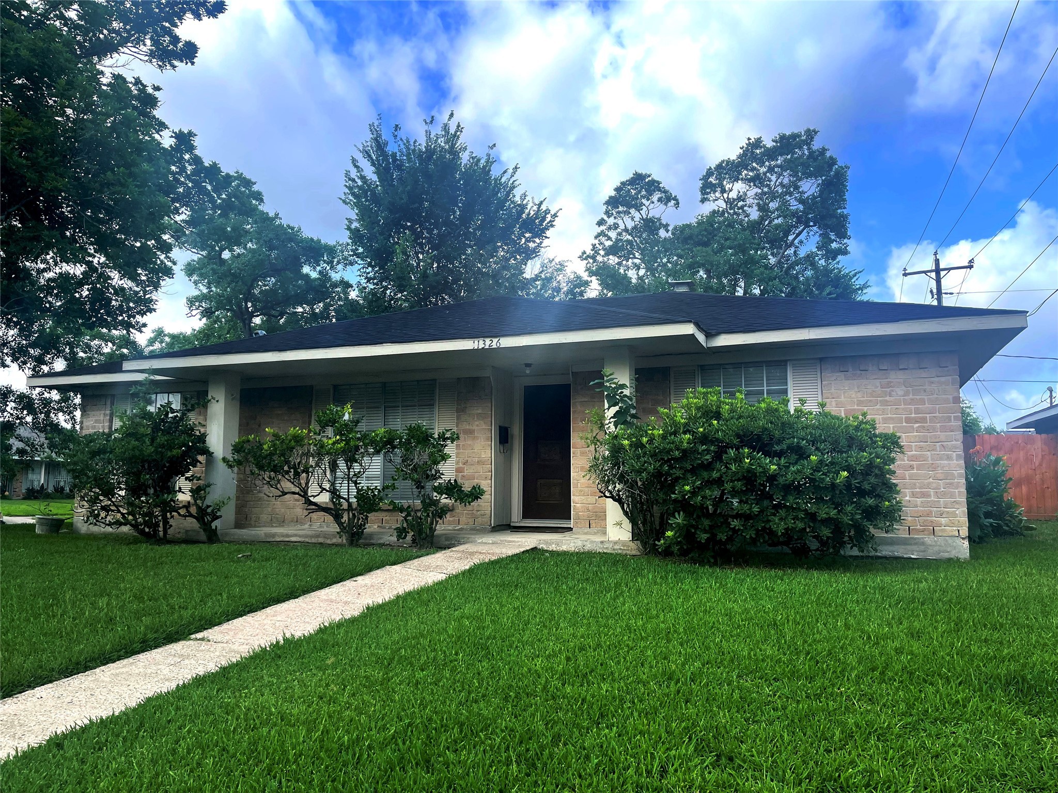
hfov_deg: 69.4
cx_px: 529
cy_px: 396
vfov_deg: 54.9
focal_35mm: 25
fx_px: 764
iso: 32
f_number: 1.6
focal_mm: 5.1
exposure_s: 1/1852
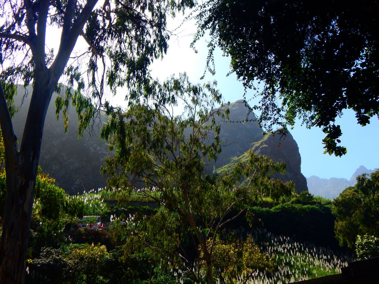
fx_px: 372
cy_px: 142
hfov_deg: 54.0
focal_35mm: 34
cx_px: 190
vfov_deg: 41.8
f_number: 3.3
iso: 125
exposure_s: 1/1250
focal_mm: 6.1
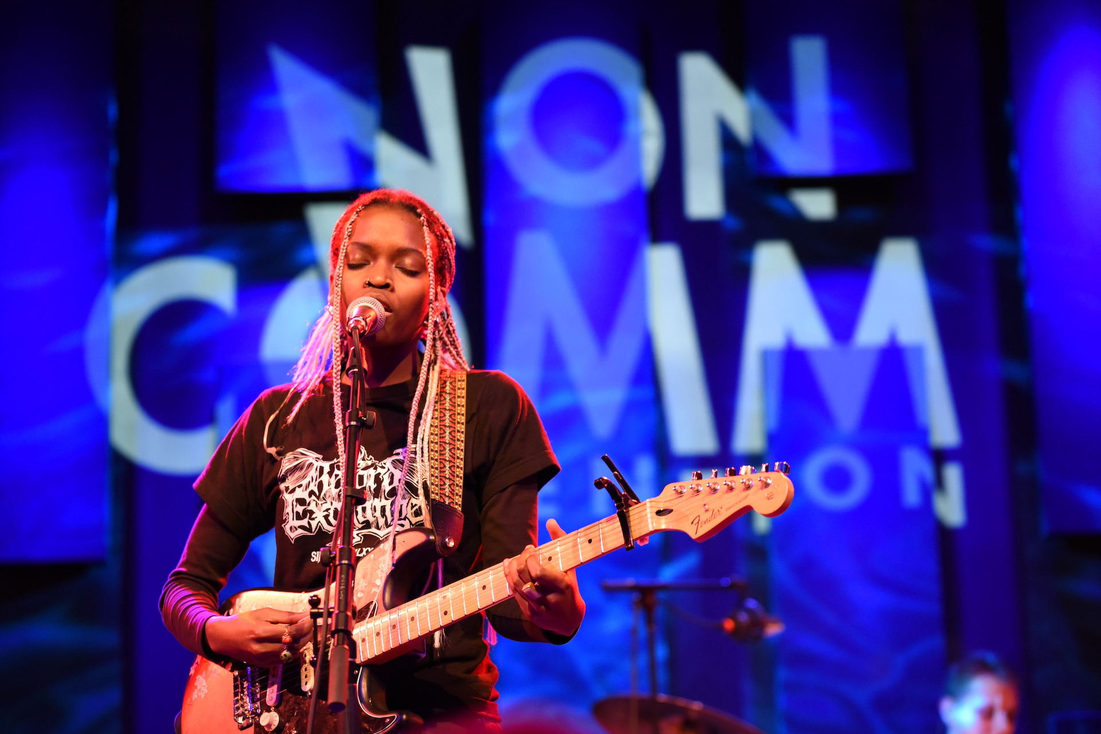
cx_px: 550
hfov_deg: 22.6
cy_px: 367
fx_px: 2752
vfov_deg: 15.2
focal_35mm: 90
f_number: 2.8
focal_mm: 90
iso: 3200
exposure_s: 1/125
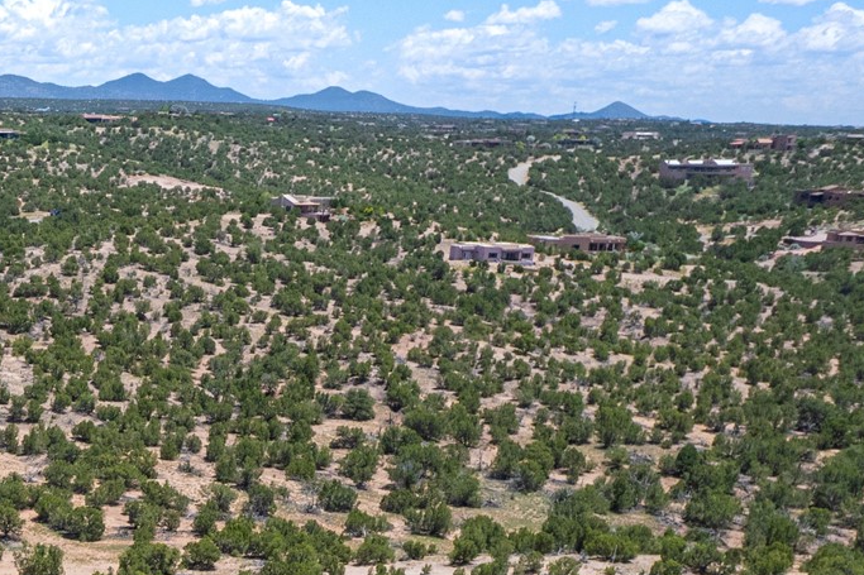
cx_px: -338
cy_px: 773
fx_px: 1679
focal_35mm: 70
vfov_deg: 18.0
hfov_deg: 24.2
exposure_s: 1/2500
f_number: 2.8
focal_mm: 8.38
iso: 120
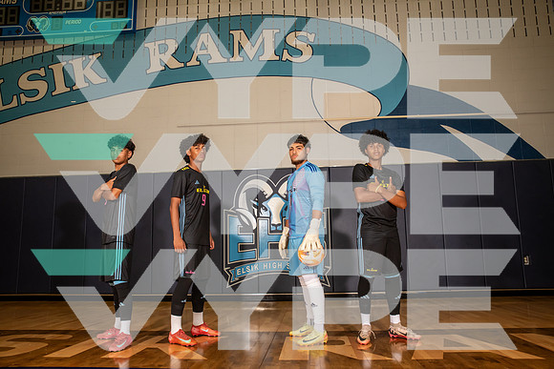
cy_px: 184
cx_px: 277
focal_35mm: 26
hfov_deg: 69.4
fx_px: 400
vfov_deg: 49.6
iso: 800
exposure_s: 1/320
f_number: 6.3
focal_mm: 26
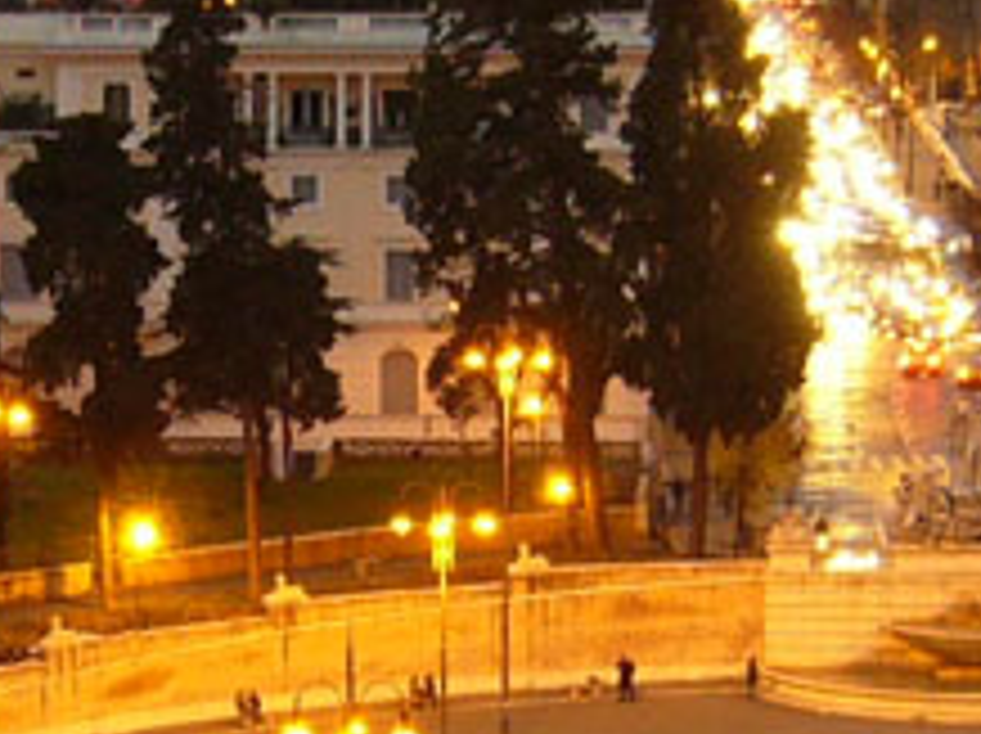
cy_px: 531
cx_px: 333
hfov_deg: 10.3
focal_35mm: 193
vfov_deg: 7.7
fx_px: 5464
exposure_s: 1/1.3
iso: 80
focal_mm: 5.8
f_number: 2.8
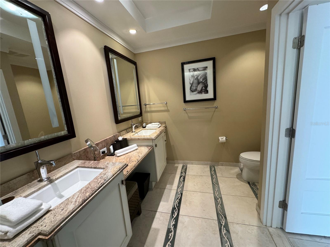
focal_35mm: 14
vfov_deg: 85.7
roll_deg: +4.0
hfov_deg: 102.1
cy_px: 124
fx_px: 133
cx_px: 165
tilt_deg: -10.1
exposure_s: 1/60
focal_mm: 2.22
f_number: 2.2
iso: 250
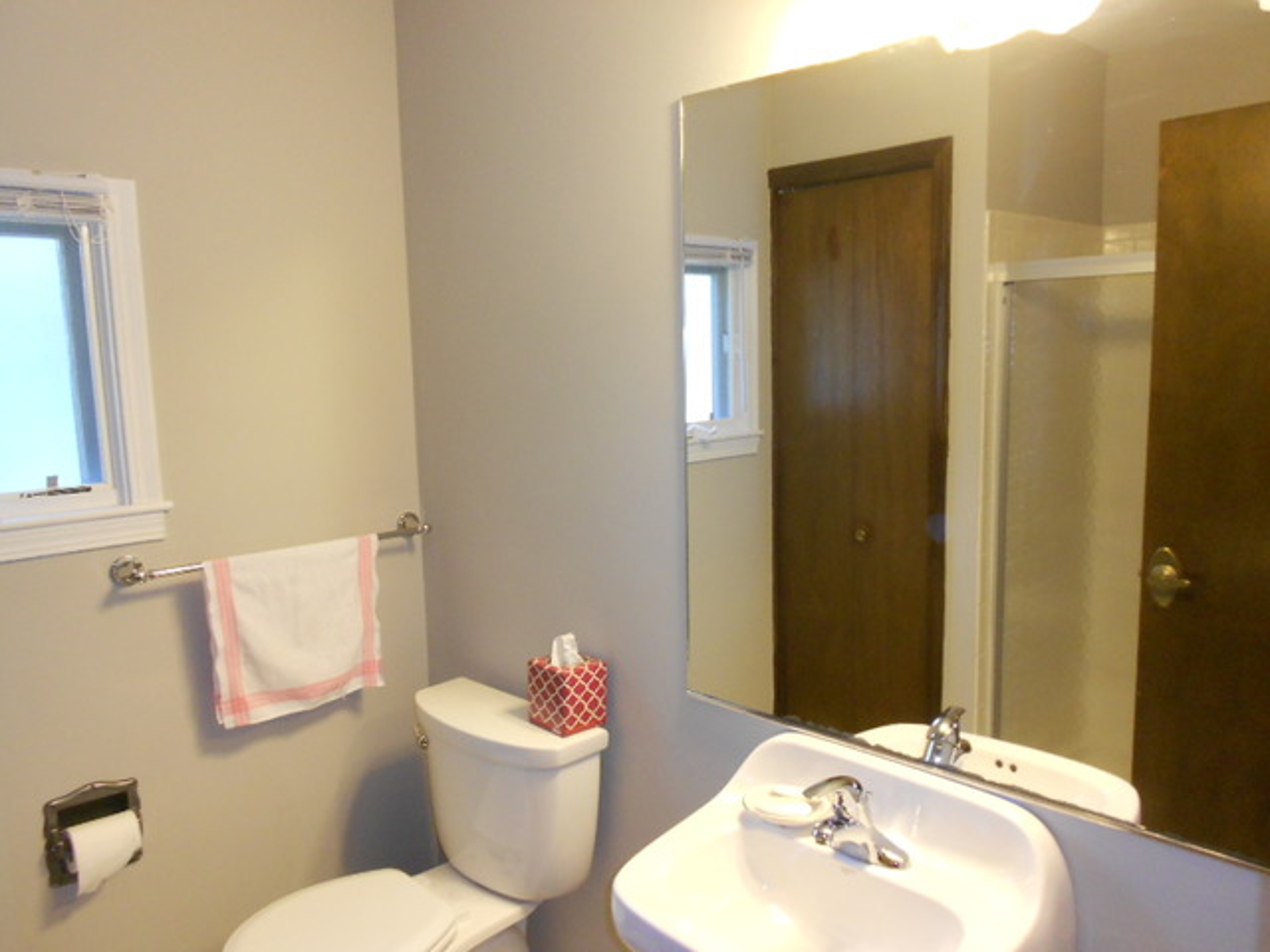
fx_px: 954
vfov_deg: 53.1
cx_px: 635
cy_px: 476
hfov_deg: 67.3
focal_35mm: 26
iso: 250
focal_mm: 4.6
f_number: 3.2
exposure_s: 1/30
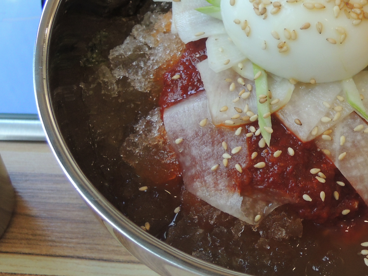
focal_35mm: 72
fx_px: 765
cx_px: 316
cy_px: 72
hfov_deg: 26.3
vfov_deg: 20.3
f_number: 3.3
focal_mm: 7.2
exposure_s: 1/160
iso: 400
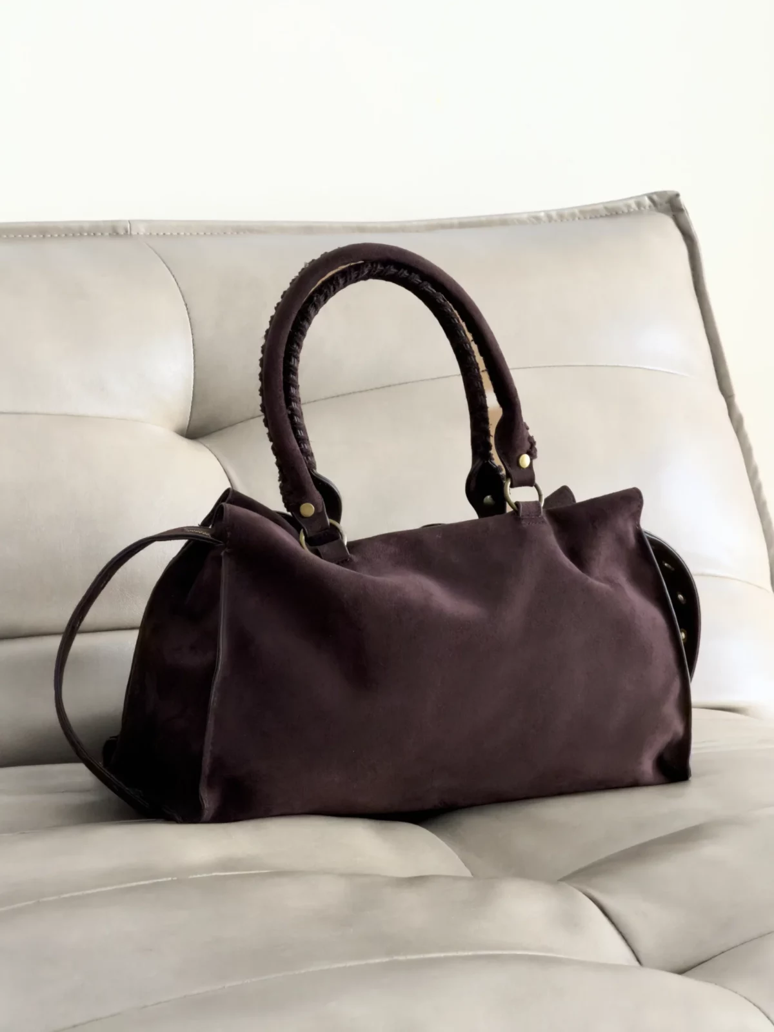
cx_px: 387
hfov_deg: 14.8
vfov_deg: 19.6
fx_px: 2981
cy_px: 516
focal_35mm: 100
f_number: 2.8
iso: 320
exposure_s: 1/108
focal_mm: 16.9
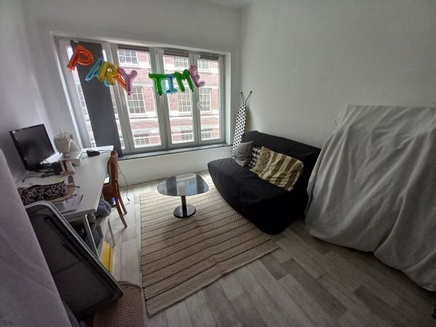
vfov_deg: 89.9
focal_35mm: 13
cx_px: 218
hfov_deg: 106.2
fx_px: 164
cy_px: 164
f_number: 2.2
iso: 100
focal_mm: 1.13
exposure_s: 1/50
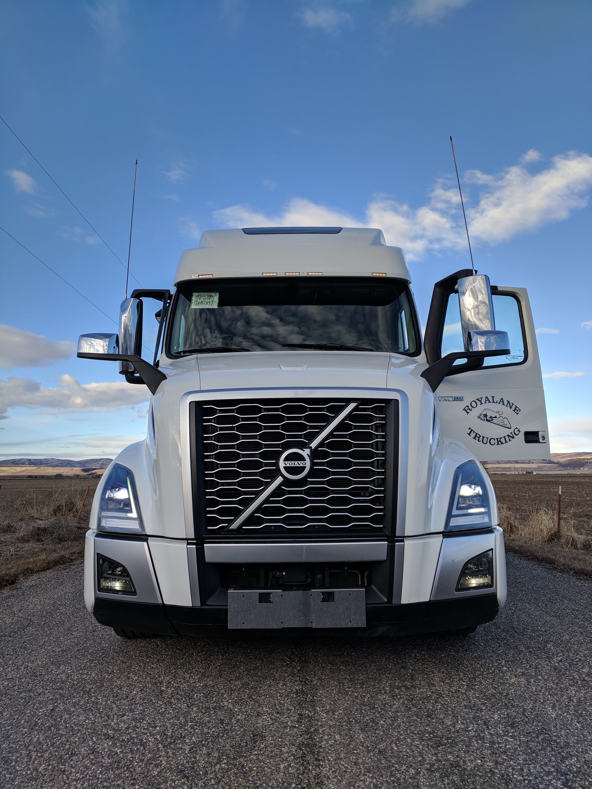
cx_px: 296
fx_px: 593
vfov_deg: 67.3
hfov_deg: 53.1
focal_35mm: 26
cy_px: 394
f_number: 2
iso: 50
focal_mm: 4.67
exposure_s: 1/861
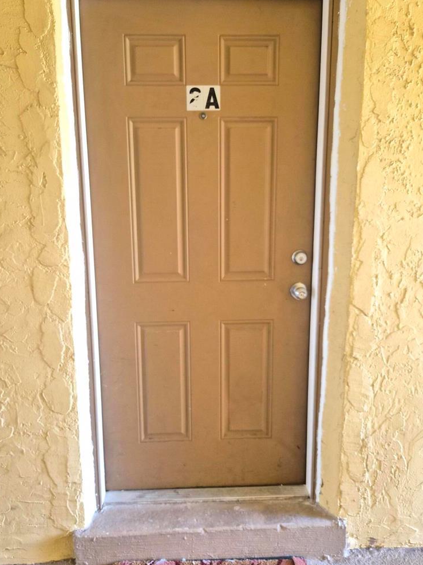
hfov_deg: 49.7
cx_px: 205
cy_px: 280
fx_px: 456
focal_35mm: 28
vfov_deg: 63.5
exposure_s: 1/120
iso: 1000
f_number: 1.8
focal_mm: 5.4
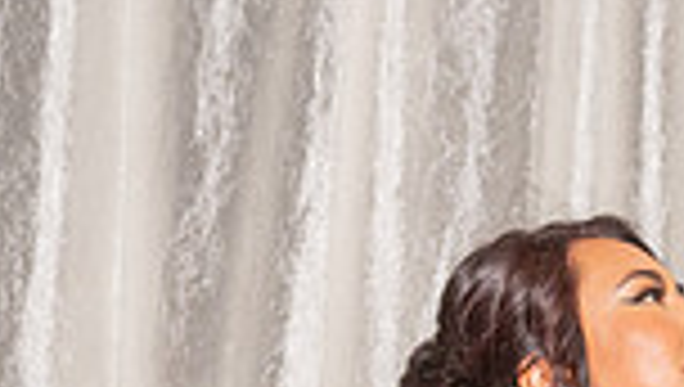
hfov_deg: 13.4
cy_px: 696
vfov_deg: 7.4
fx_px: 2906
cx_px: 439
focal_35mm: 160
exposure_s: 1/200
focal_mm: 32
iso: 800
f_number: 5
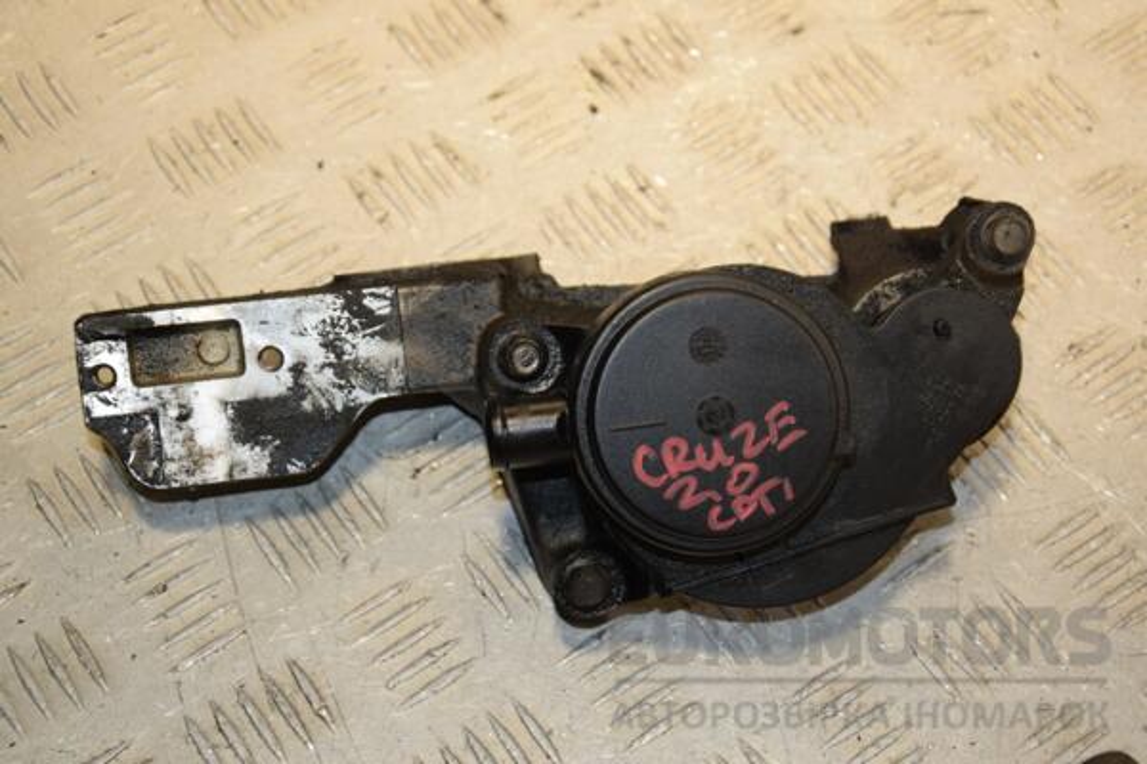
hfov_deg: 28.1
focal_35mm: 72
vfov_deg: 18.9
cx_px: 574
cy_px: 382
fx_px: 2294
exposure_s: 1/200
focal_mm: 48
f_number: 5.6
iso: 800
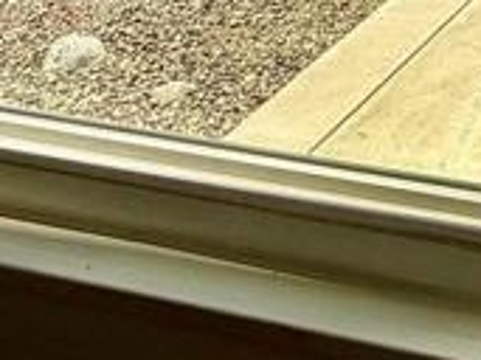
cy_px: -540
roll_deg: -1.1
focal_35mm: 84
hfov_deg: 18.7
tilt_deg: -2.2
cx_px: 833
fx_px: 1166
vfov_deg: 12.8
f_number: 2.2
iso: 50
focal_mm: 2.22
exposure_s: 1/928
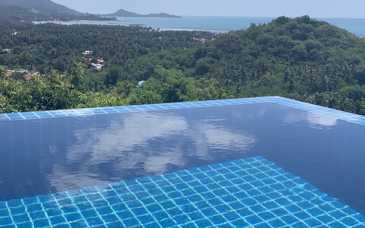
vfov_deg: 23.1
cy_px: 92
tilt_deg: -8.2
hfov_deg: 36.3
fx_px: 557
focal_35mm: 56
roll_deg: -1.0
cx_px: 185
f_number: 2.4
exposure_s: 1/1497
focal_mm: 6
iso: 16
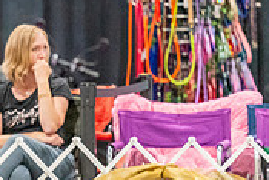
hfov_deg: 3.1
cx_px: -112
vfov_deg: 2.1
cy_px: 152
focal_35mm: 663
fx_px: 4958
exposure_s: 1/250
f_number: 2.8
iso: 8000
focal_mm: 200
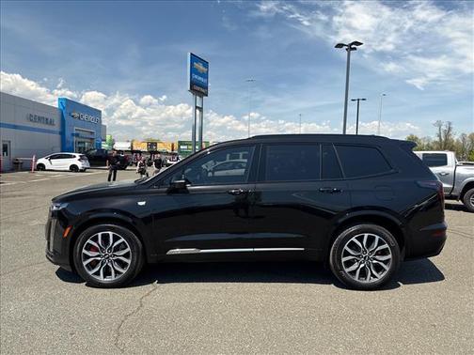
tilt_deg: -0.7
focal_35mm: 24
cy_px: 178
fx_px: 329
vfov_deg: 56.8
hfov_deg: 71.6
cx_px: 237
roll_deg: -2.8
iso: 80
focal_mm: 6.76
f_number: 1.78
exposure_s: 1/1437
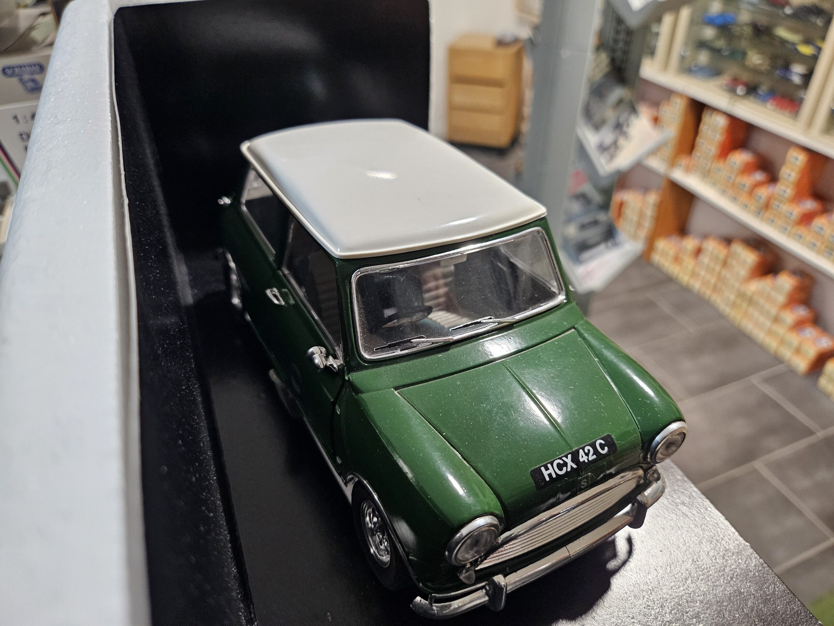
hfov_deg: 71.6
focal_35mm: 24
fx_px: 578
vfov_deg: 56.8
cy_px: 313
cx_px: 417
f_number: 1.8
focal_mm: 5
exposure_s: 1/100
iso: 400
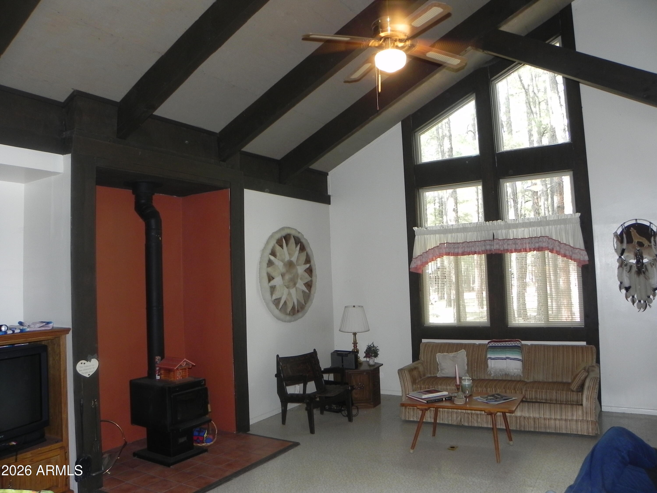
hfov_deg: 67.3
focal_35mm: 26
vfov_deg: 53.1
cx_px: 328
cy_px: 246
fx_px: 493
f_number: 3.5
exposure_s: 1/30
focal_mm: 4.6
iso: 200
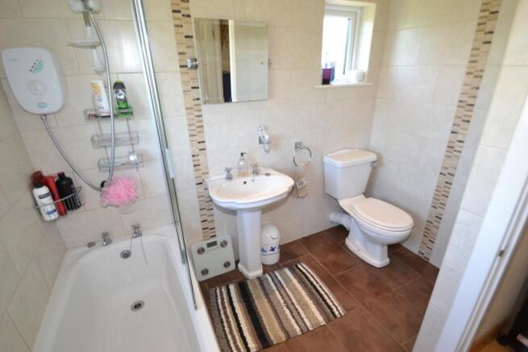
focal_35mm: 16
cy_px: 176
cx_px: 264
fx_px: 242
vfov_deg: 72.1
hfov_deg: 95.0
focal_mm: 11
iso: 400
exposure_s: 1/60
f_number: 4
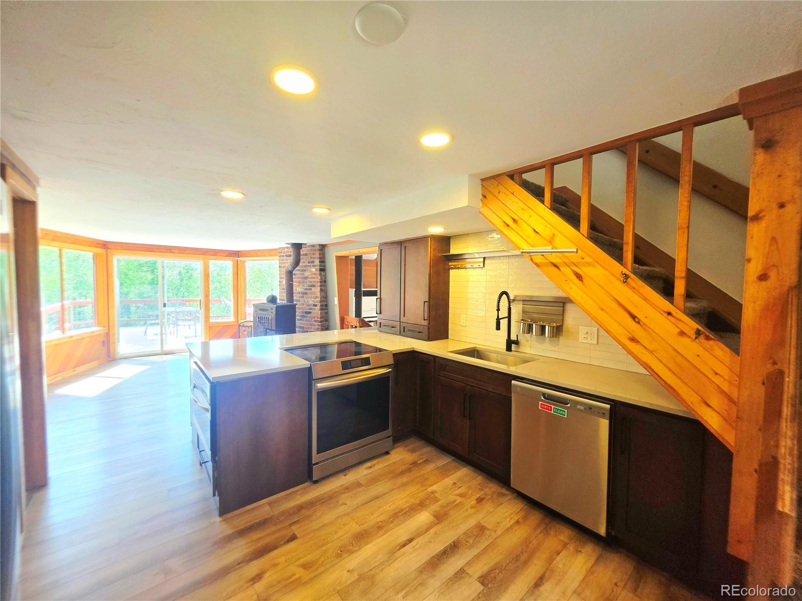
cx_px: 401
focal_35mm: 13
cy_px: 300
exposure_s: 1/120
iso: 64
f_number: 1.9
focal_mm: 2.2
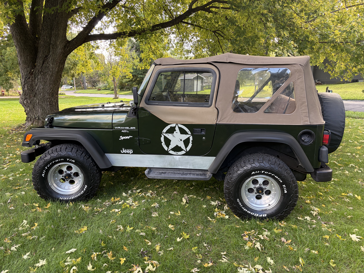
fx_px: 273
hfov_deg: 67.3
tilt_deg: -9.6
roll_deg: -0.5
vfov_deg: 53.1
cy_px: 136
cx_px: 182
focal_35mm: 26
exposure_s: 1/122
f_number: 1.6
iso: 64
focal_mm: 5.96
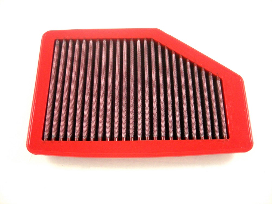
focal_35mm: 35
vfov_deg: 40.7
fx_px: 275
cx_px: 136
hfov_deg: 52.6
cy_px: 102
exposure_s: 1/54
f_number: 2.8
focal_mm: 5.7
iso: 298
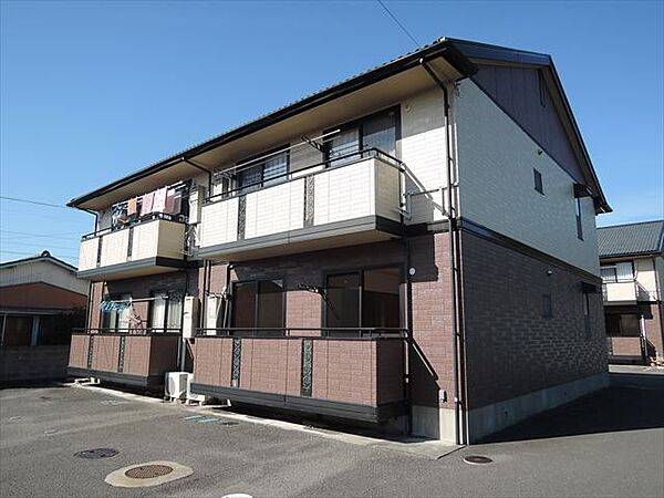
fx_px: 460
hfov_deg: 71.6
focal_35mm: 24
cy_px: 249
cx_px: 332
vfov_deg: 56.8
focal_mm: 5.1
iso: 80
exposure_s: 1/1000
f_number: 2.8
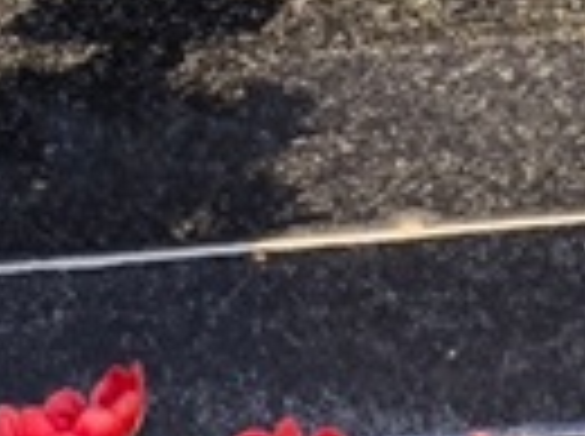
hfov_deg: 6.4
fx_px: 5196
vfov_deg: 4.7
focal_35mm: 308
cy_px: -589
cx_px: -7
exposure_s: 1/201
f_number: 1.7
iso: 50
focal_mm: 4.71
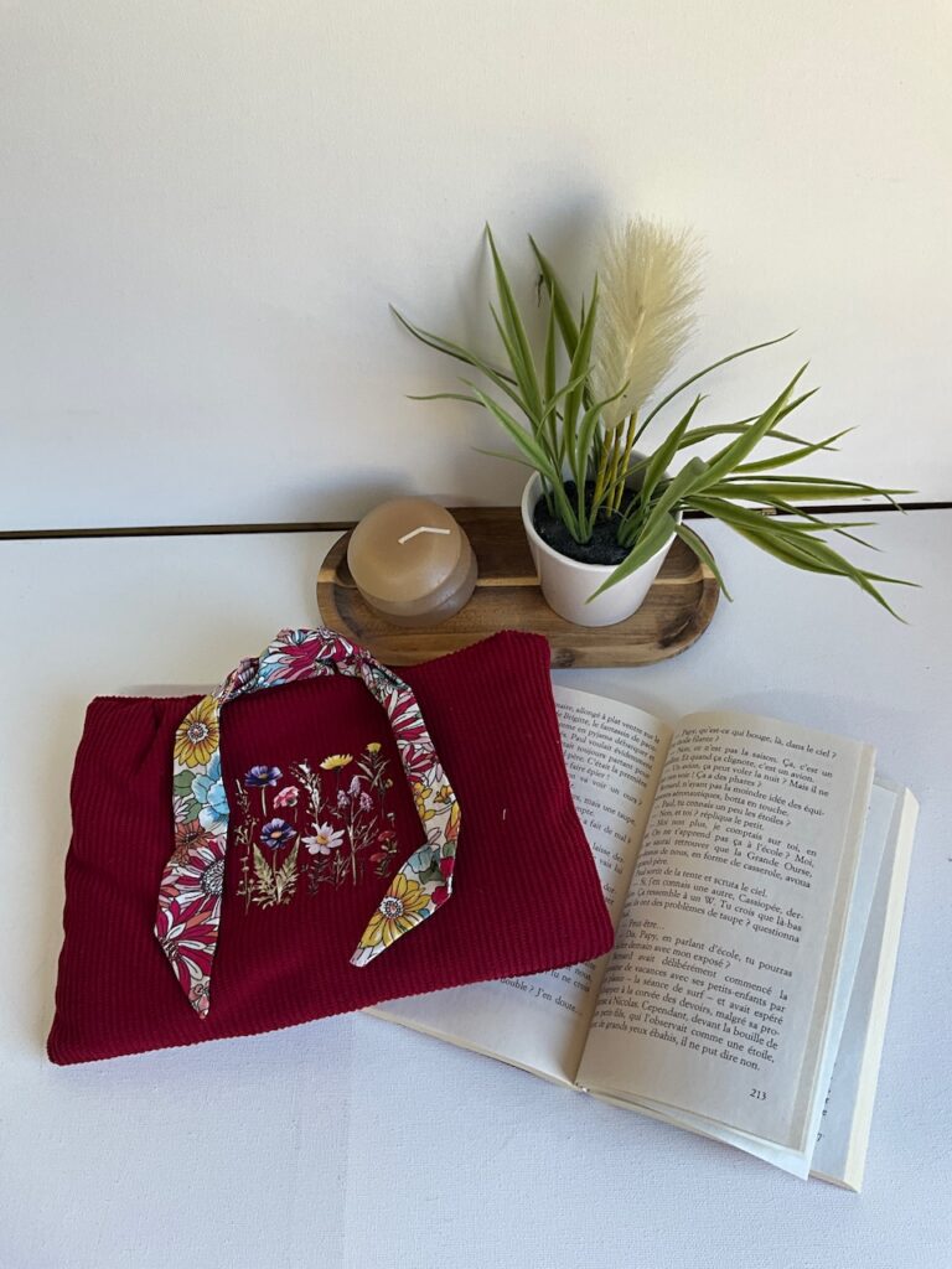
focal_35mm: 29
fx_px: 1063
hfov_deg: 48.2
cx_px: 476
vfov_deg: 61.7
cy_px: 634
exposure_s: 1/100
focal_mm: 3
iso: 20
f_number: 1.8
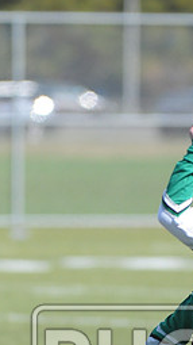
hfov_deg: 1.7
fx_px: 6511
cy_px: 368
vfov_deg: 3.0
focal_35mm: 714
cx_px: 236
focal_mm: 200
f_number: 4
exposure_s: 1/6400
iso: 1000
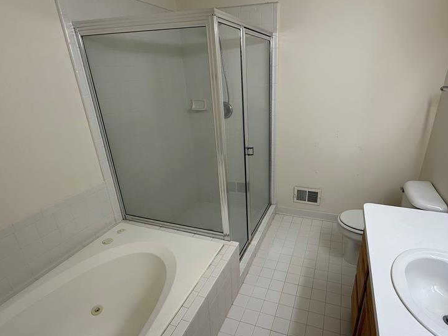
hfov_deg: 81.3
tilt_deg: -22.2
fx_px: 259
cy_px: 178
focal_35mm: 20
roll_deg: +1.1
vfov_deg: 65.9
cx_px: 254
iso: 80
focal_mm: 2.22
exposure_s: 1/120
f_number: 2.2
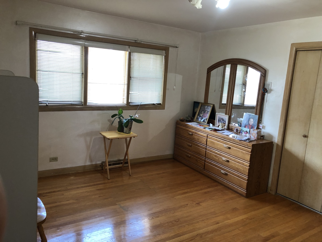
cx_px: 161
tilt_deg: -9.3
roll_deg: -3.8
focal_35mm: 28
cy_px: 121
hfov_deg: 63.4
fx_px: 260
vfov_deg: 49.7
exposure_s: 1/20
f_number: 1.8
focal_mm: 3.99
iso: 40
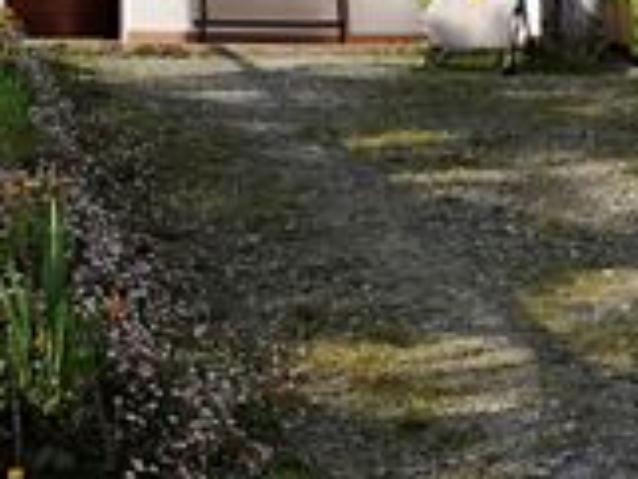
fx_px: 1789
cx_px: -48
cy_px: -119
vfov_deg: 14.7
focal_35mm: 97
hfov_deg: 19.4
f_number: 2.2
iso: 50
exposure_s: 1/496
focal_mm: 3.81
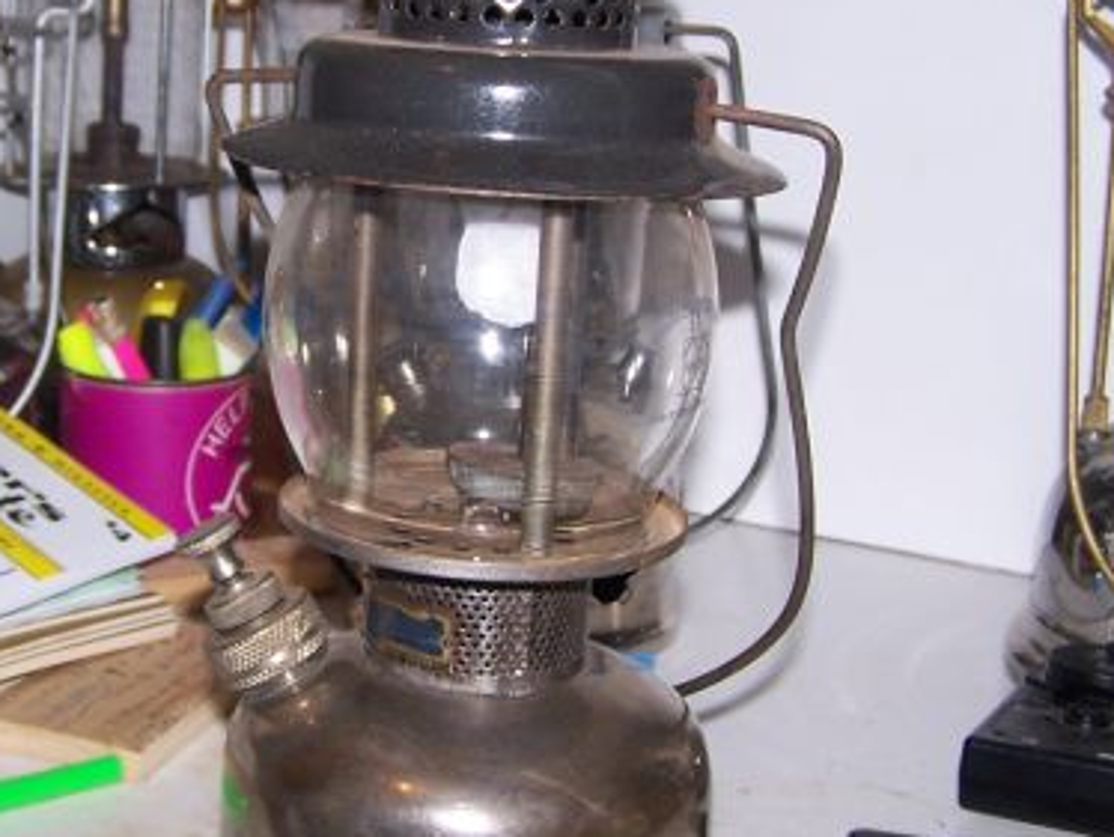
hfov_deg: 29.7
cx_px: 450
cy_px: 319
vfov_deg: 22.6
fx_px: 2093
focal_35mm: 65
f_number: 2.8
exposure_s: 1/60
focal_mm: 6.3
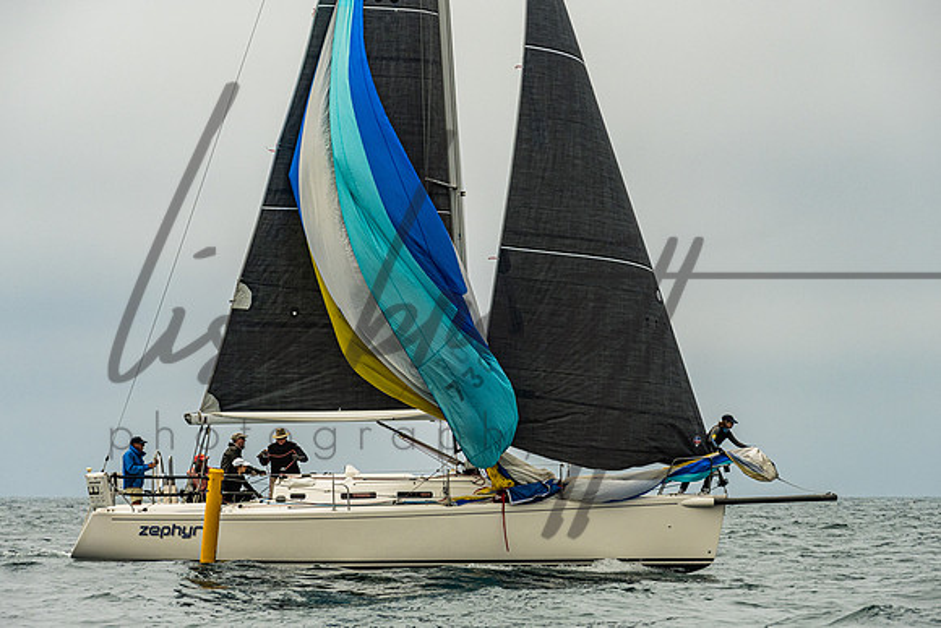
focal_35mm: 174
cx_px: 469
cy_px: 330
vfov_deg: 7.9
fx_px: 4553
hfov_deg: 11.8
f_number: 6.3
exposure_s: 1/2500
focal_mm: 140
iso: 400
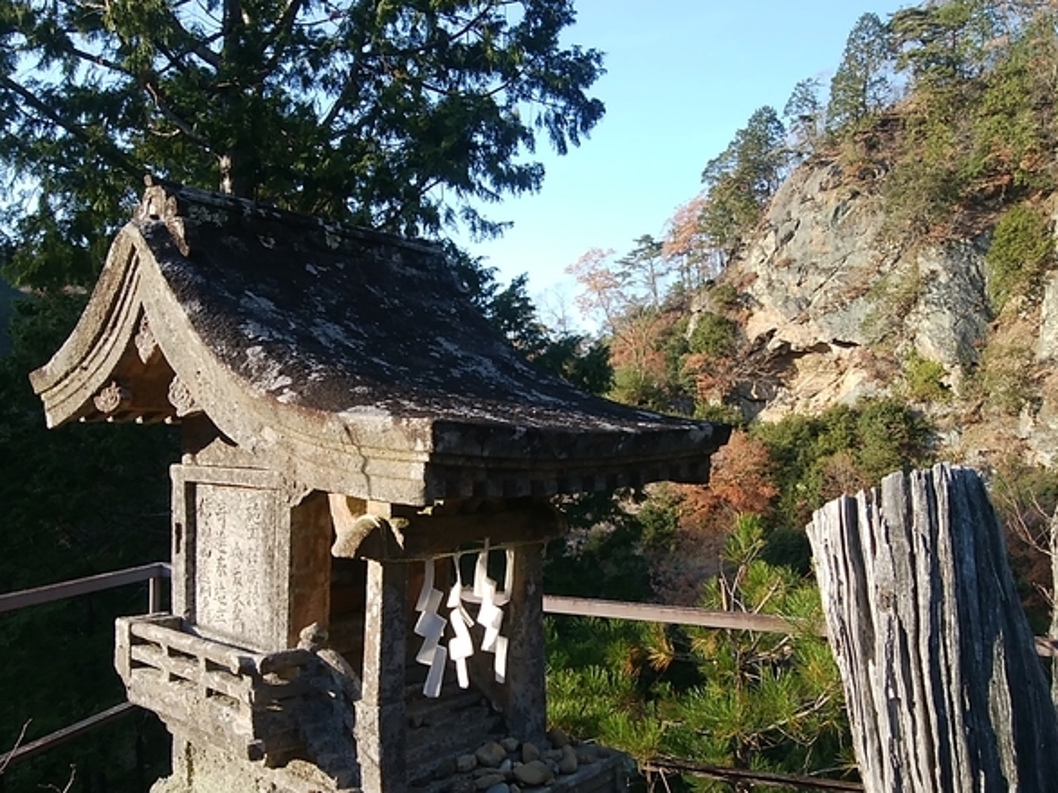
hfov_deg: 60.0
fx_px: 917
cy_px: 443
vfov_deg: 46.7
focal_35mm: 30
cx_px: 528
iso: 32
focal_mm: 3
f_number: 2
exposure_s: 1/283
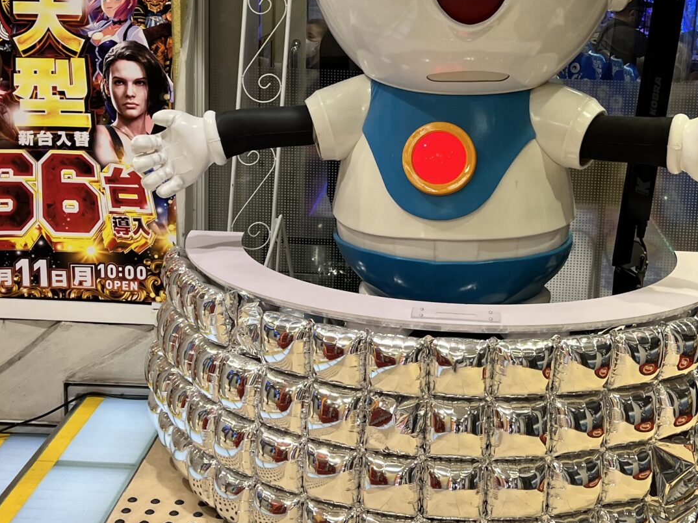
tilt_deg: -10.0
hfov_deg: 31.2
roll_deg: -0.4
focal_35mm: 62
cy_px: 172
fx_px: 1250
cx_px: 384
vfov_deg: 23.5
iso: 32
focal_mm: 5.7
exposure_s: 1/121
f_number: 1.5
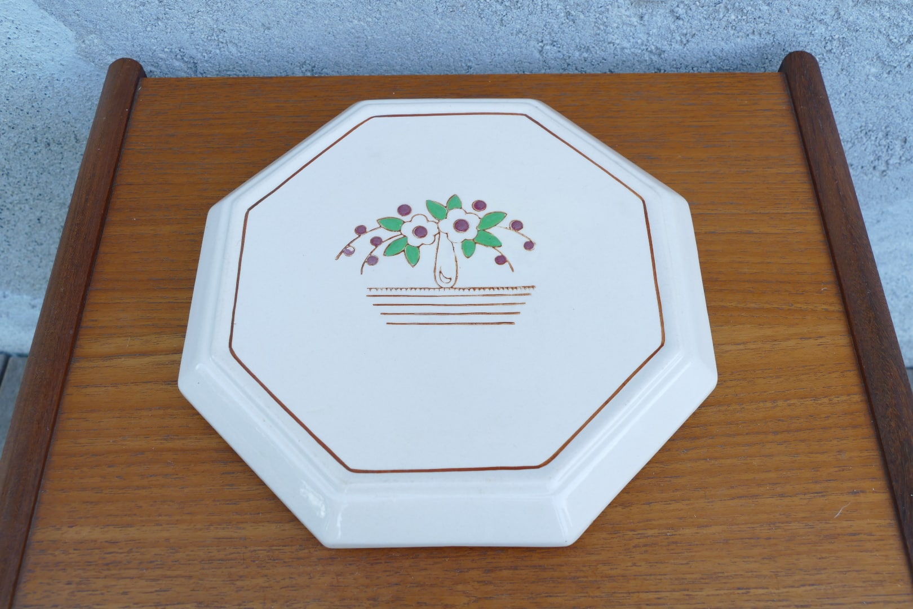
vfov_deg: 37.9
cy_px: 304
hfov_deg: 54.4
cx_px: 456
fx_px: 888
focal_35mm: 35
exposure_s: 1/80
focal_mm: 12.64
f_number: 3.8
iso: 200
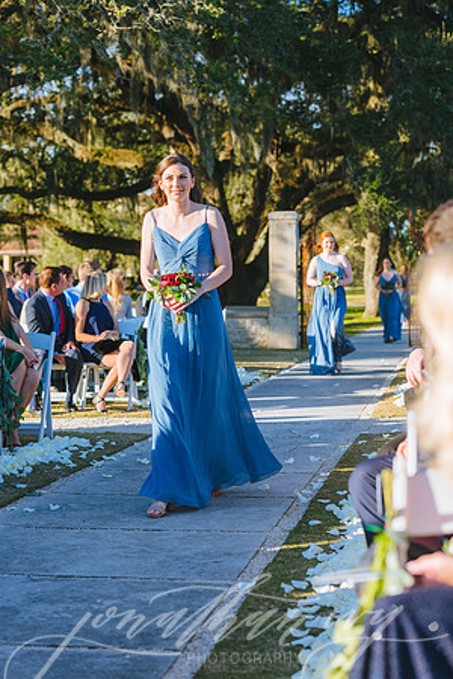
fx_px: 1321
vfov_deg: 28.8
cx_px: 226
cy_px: 340
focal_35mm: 70
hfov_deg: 19.5
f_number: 4.5
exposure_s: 1/1000
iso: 200
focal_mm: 70
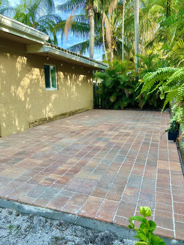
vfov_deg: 65.3
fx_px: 191
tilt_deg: -11.9
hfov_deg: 51.3
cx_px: 95
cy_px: 126
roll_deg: +1.1
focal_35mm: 27
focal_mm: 5.7
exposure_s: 1/452
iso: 50
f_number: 1.5
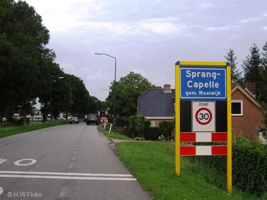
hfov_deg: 49.0
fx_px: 293
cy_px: 100
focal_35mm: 38
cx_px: 134
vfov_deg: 37.7
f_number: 2.8
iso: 64
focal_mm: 7.9
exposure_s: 1/200
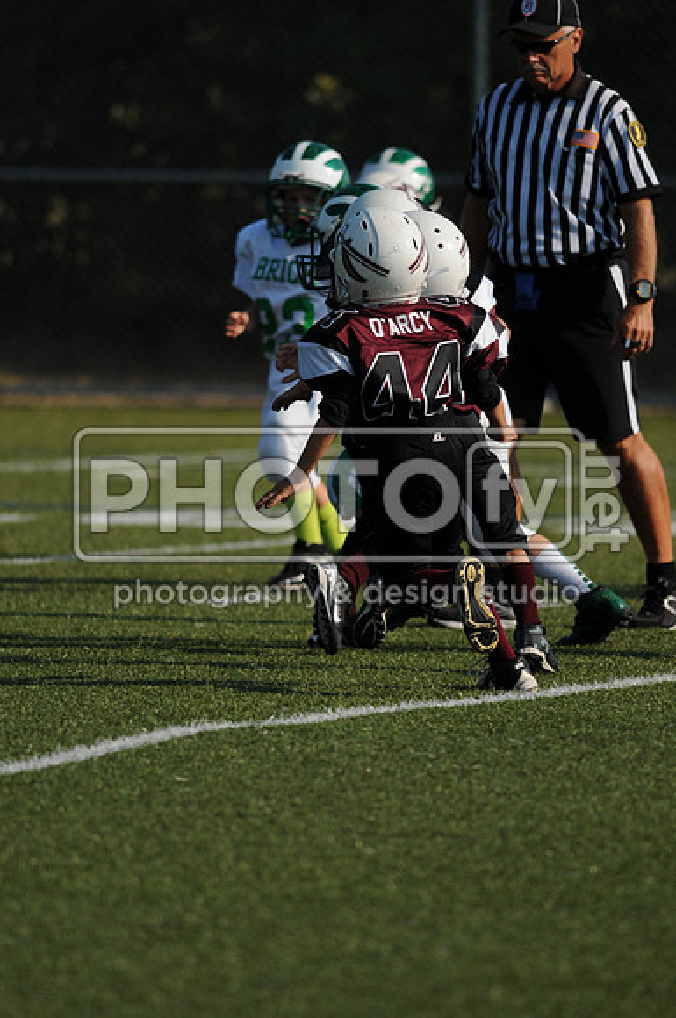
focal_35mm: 450
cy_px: 509
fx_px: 12712
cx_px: 338
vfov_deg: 4.6
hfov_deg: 3.0
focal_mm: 300
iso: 200
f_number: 4
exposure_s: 1/3200
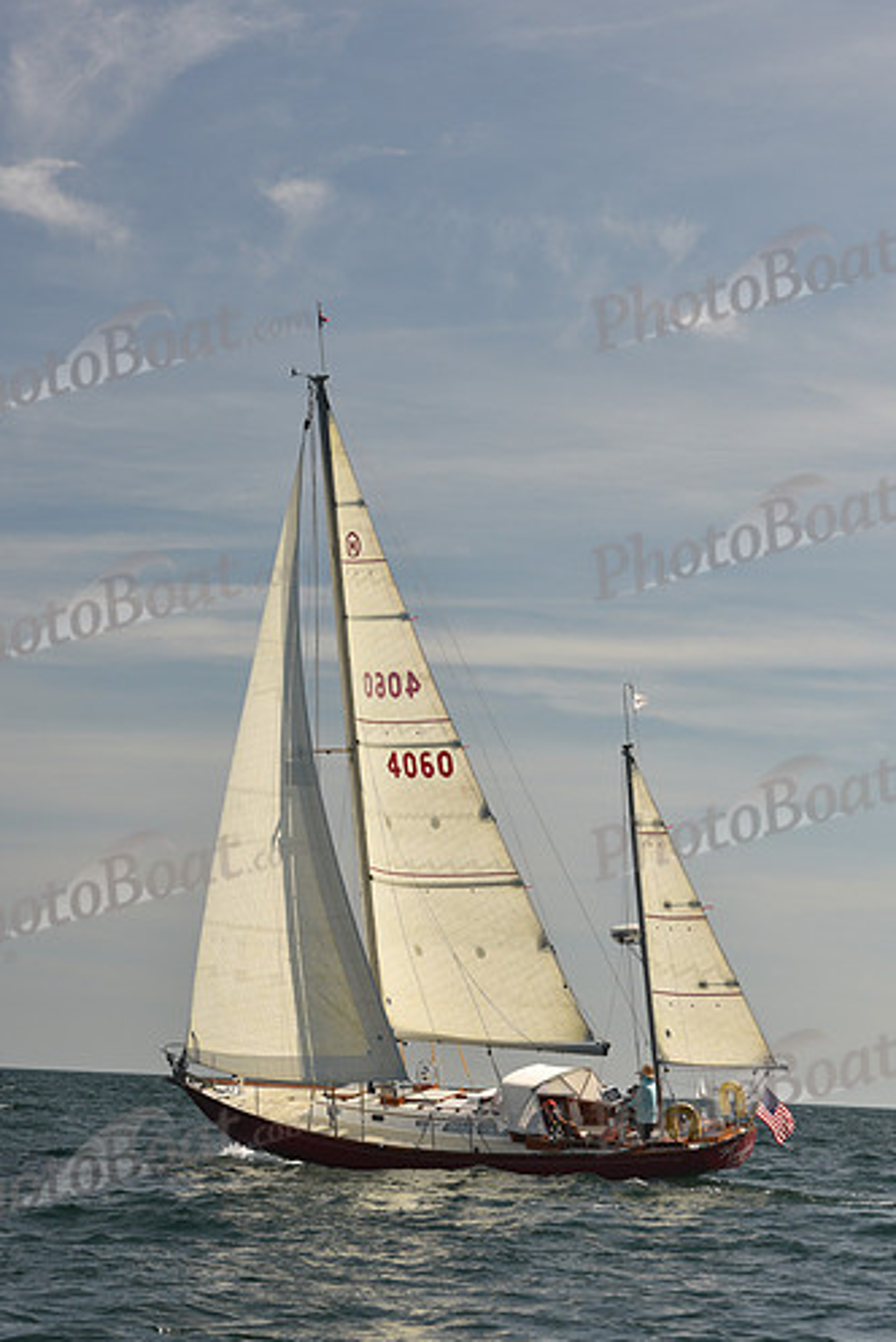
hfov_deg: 13.1
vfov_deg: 19.4
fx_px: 3914
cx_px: 452
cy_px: 710
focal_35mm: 105
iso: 250
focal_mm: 90
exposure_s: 1/640
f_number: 7.1
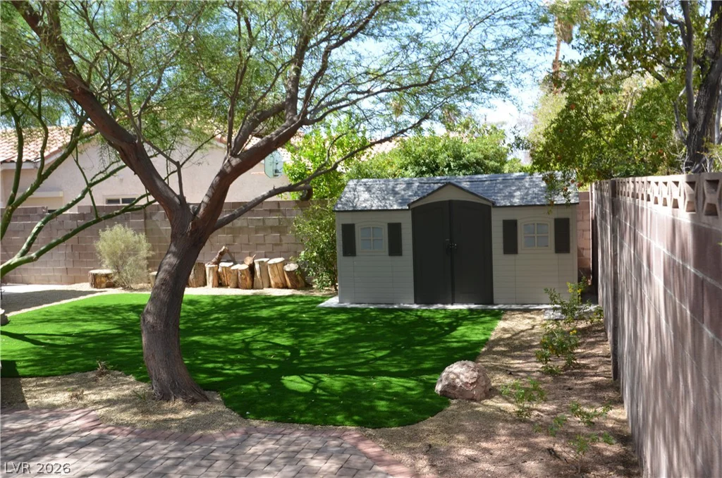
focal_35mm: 34
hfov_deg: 55.2
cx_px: 361
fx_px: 690
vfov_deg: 38.2
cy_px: 239
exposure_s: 1/200
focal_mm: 23
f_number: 7.1
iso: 200
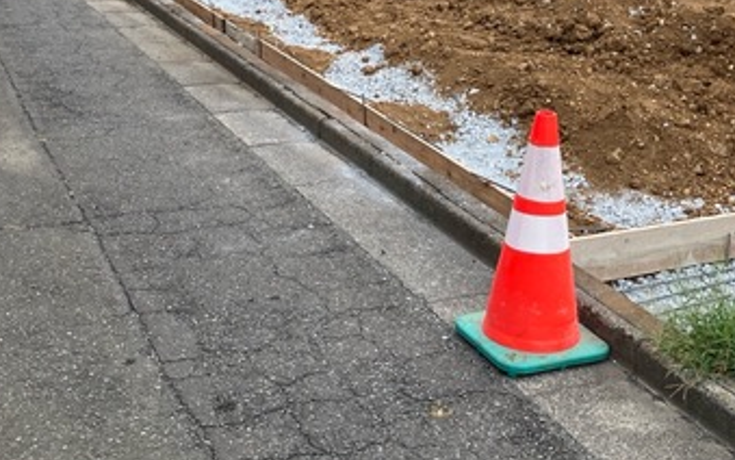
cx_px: 418
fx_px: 1122
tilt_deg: -8.3
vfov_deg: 22.3
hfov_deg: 36.2
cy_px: 2
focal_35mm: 56
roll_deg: -1.0
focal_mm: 3.99
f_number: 1.8
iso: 32
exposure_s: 1/674
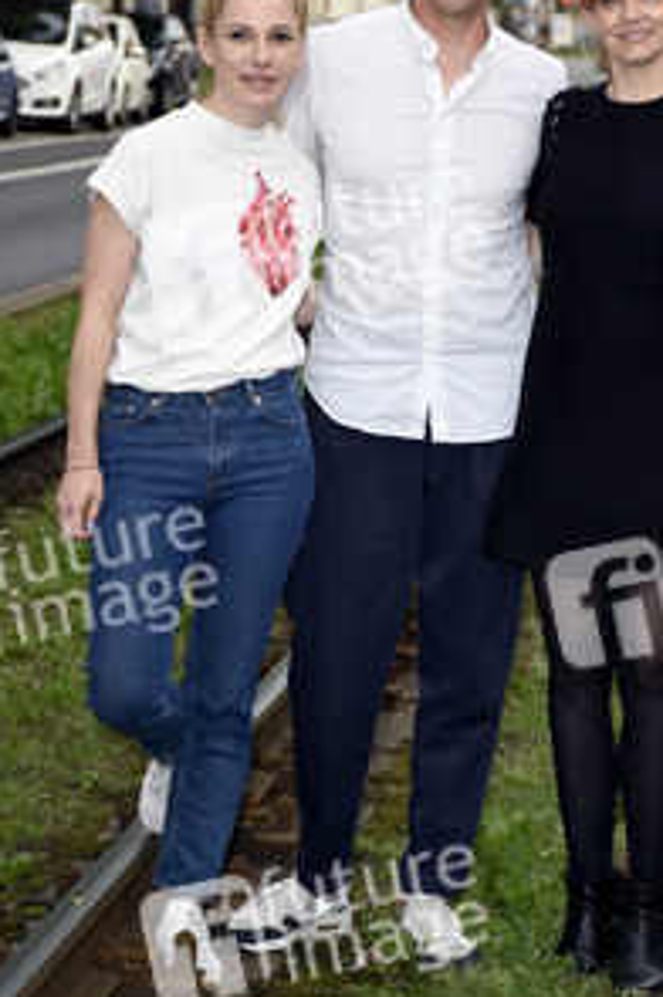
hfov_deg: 7.9
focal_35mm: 173
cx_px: 413
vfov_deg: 11.9
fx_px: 4781
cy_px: 419
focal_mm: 85
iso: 1000
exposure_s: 1/160
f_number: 6.3
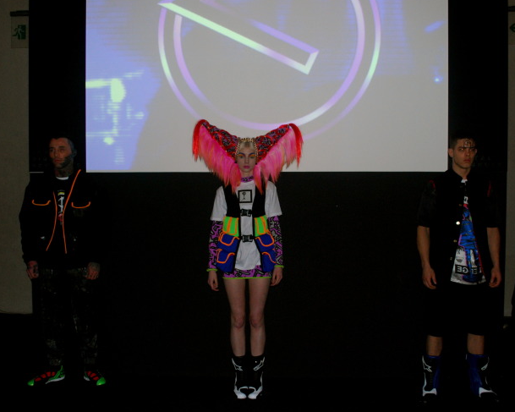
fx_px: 564
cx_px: 267
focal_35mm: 37
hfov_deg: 49.1
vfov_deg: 40.1
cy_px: 214
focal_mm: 20
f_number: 5
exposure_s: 1/60
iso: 800
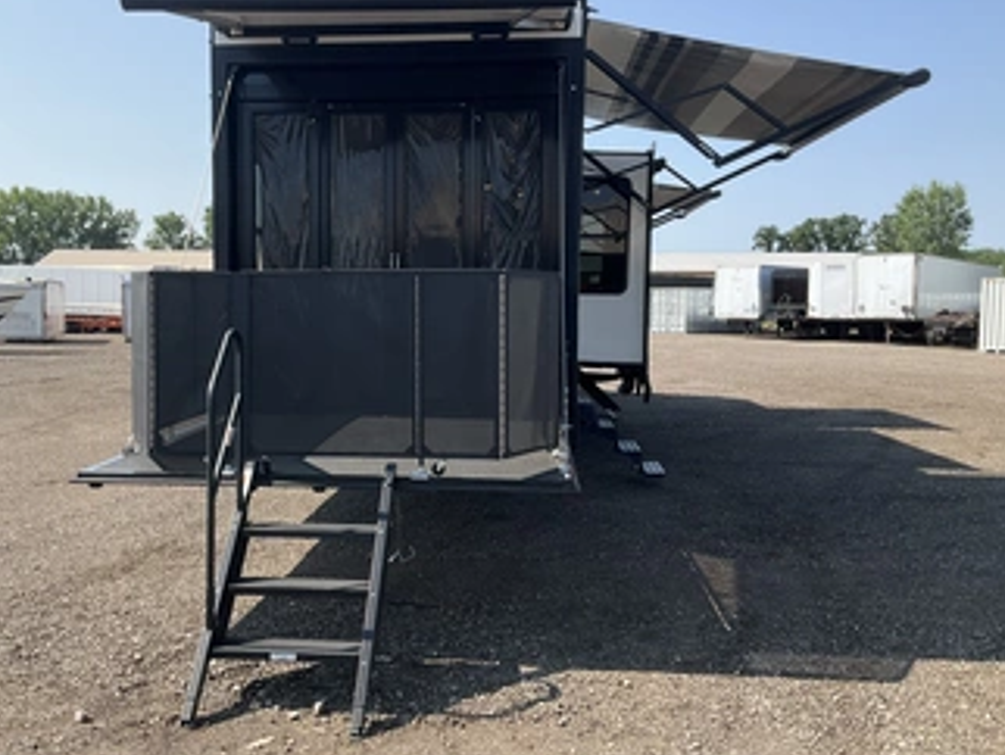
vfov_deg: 39.7
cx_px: 412
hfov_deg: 51.0
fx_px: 1046
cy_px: 371
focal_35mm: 36
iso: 25
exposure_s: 1/1342
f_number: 1.8
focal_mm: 3
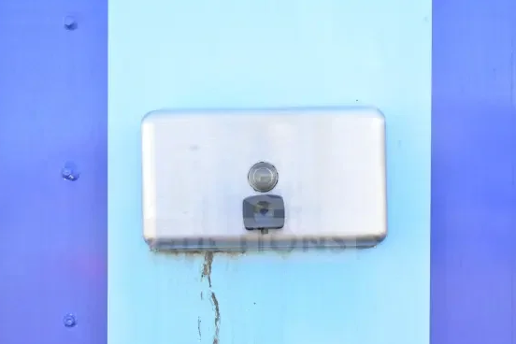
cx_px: 251
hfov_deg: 31.9
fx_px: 903
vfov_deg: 21.6
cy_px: 188
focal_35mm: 63
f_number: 13
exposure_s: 1/640
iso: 6400
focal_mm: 38
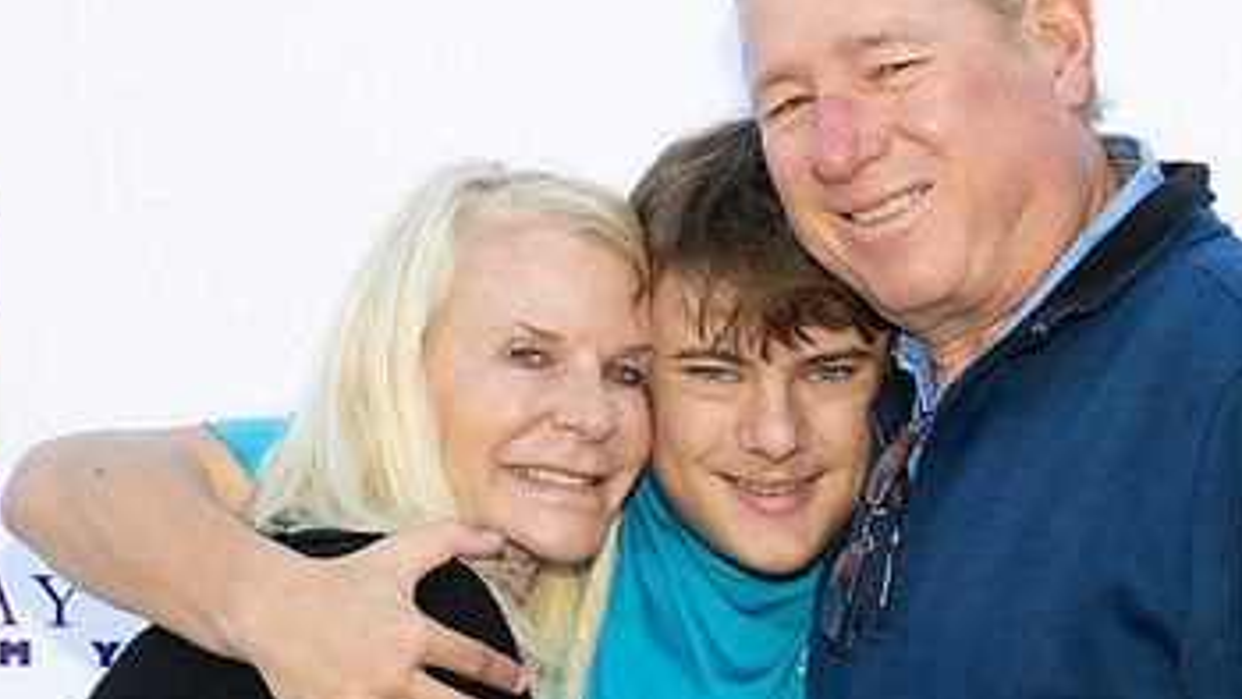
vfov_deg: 8.0
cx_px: 929
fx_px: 5007
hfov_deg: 14.1
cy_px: 530
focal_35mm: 152
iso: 320
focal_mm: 60
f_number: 6.3
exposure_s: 1/200
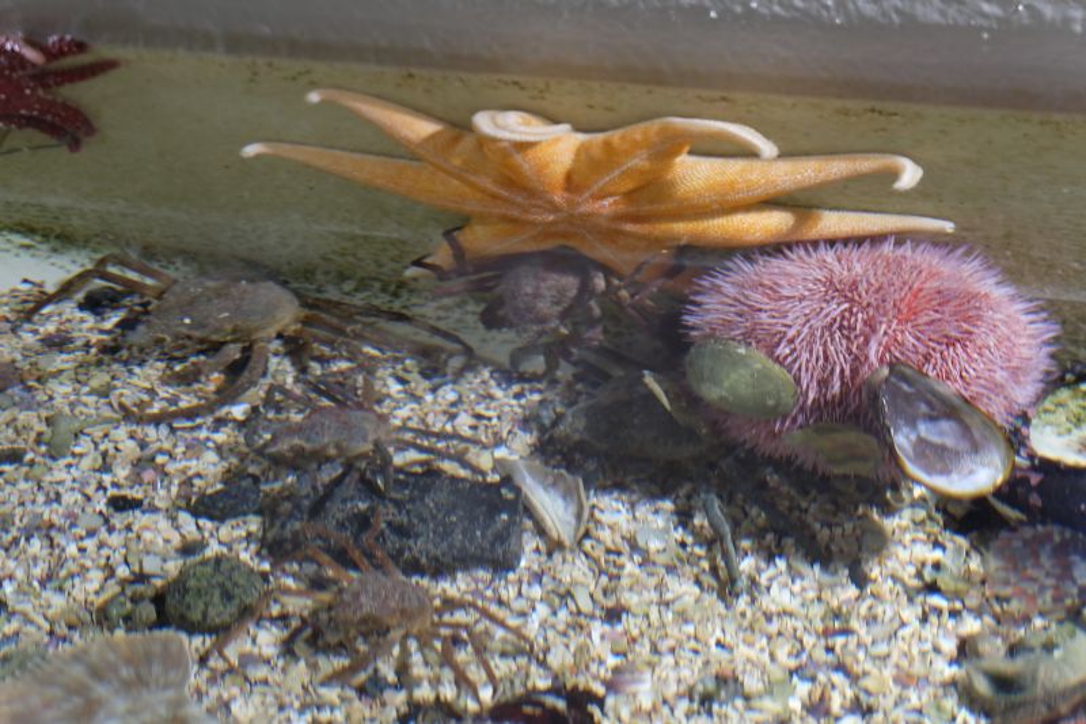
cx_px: 543
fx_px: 2262
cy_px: 362
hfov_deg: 27.0
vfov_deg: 18.2
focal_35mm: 75
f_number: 5.6
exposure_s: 1/10
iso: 800
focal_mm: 50
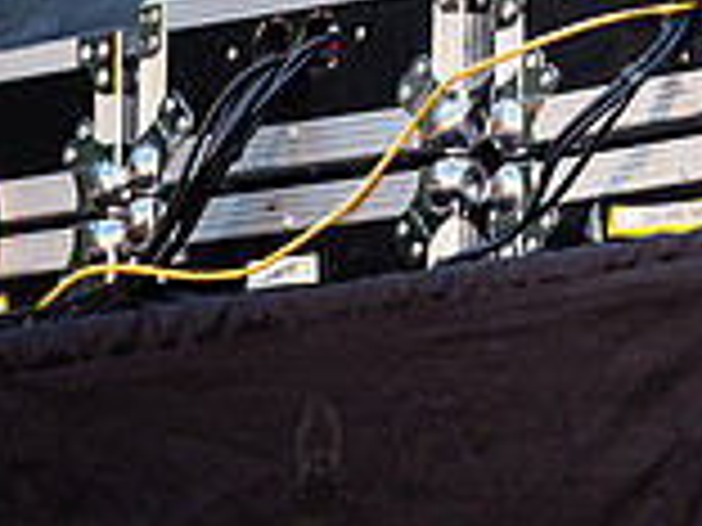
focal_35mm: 299
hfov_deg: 6.5
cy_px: -315
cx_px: 1150
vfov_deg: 4.9
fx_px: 6064
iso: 1000
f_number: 4
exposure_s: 1/1250
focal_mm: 70
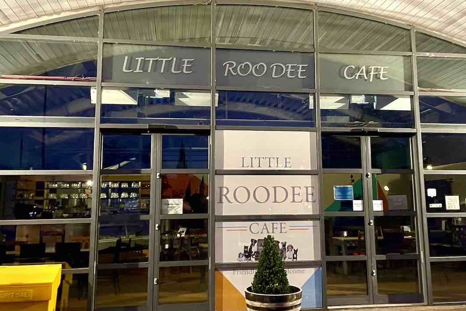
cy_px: 133
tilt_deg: +9.4
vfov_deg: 35.0
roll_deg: +1.6
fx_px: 492
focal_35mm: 38
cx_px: 252
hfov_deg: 50.6
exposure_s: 1/46
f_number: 1.6
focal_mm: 4.2
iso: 500
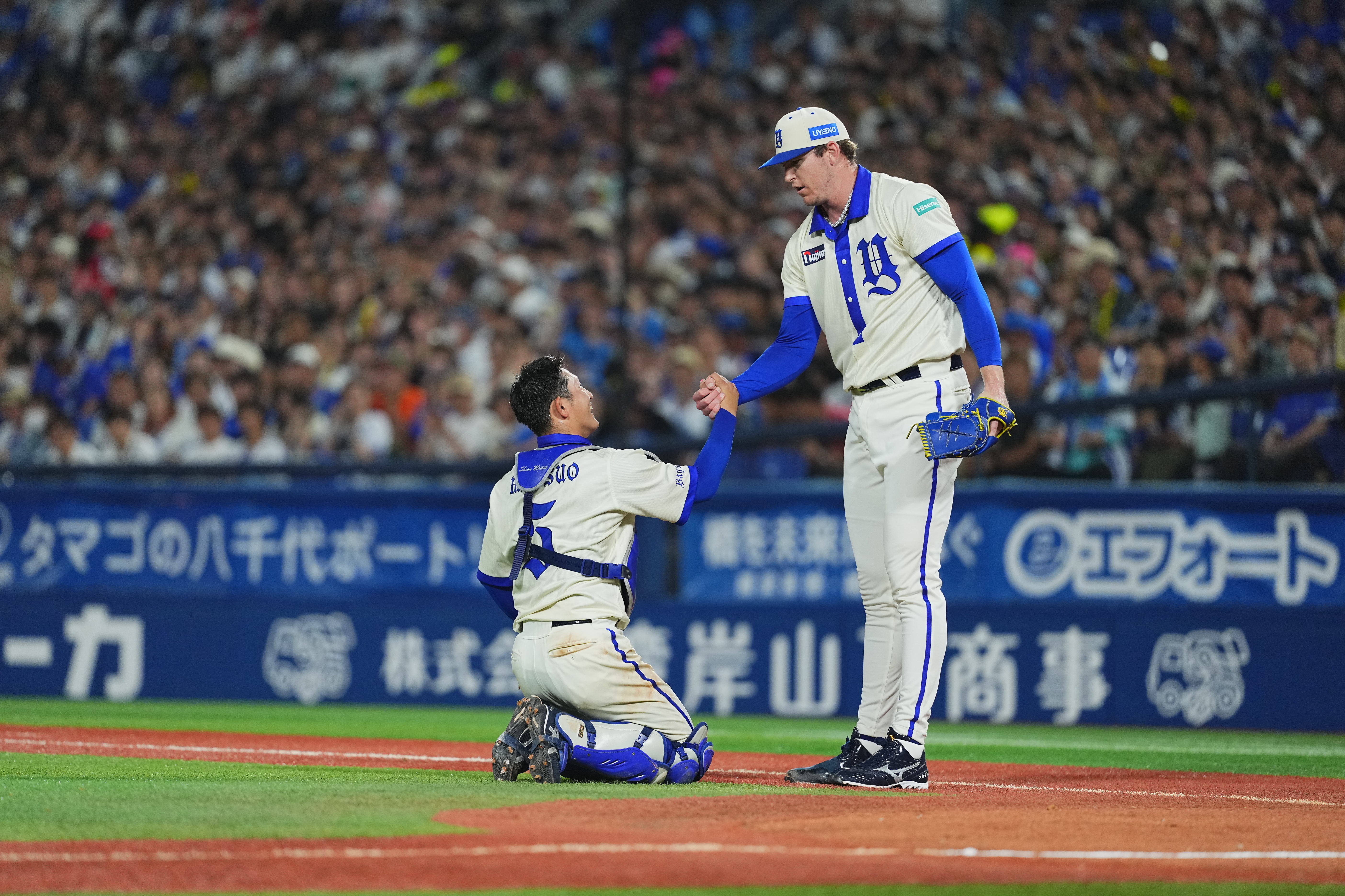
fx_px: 11207
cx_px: 672
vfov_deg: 4.6
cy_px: 448
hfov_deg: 6.9
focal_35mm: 300
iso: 2500
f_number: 2.8
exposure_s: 1/1600
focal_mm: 300
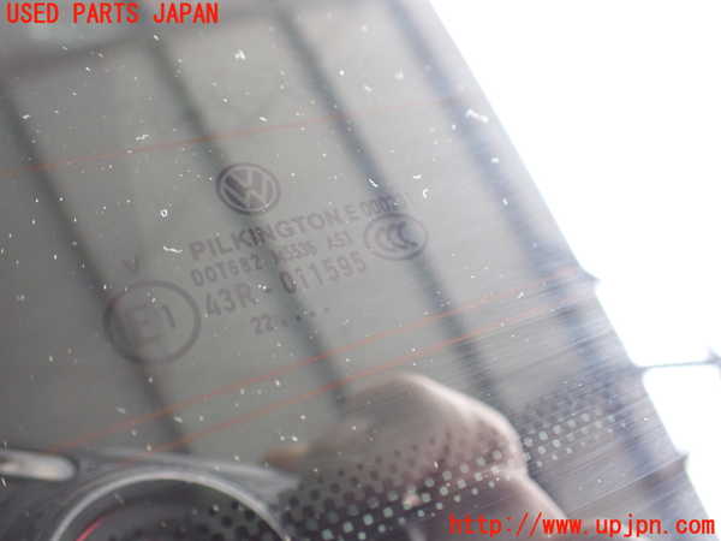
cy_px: 270
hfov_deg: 60.0
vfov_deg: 46.8
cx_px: 360
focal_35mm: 30
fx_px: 625
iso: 640
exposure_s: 1/125
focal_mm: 5.4
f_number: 2.3
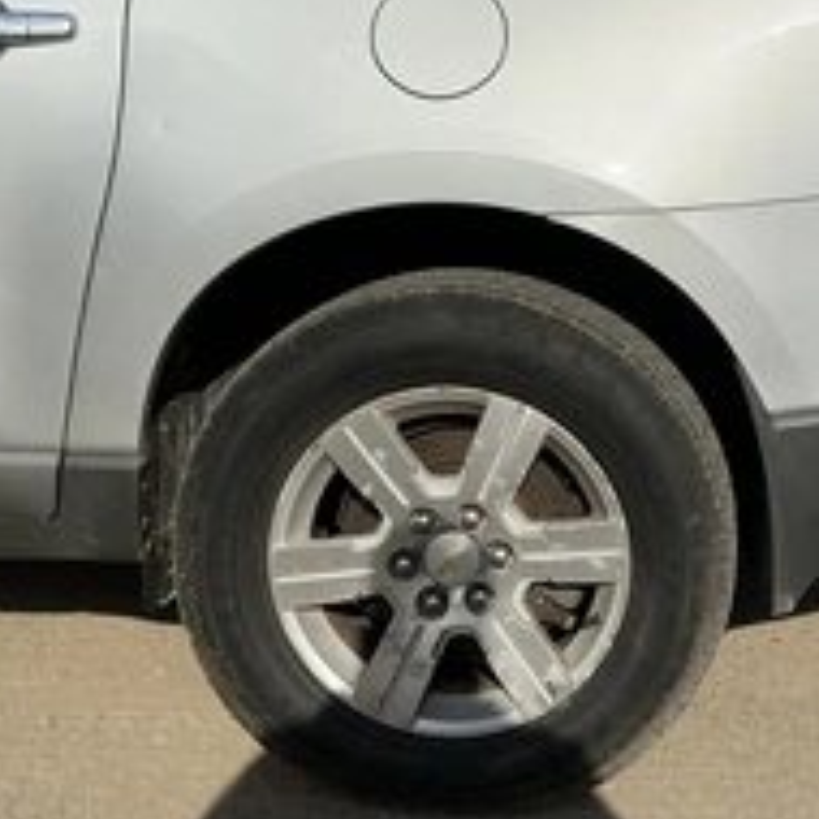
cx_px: 685
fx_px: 1392
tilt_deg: -8.9
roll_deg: -3.3
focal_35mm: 52
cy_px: 328
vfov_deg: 32.7
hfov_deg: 31.7
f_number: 1.8
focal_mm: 3
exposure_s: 1/5263
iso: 25
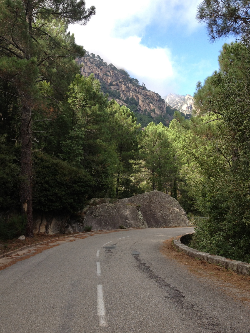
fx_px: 337
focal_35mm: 35
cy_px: 166
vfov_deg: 52.6
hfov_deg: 40.7
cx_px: 125
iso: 64
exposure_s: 1/480
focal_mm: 4.28
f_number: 2.4
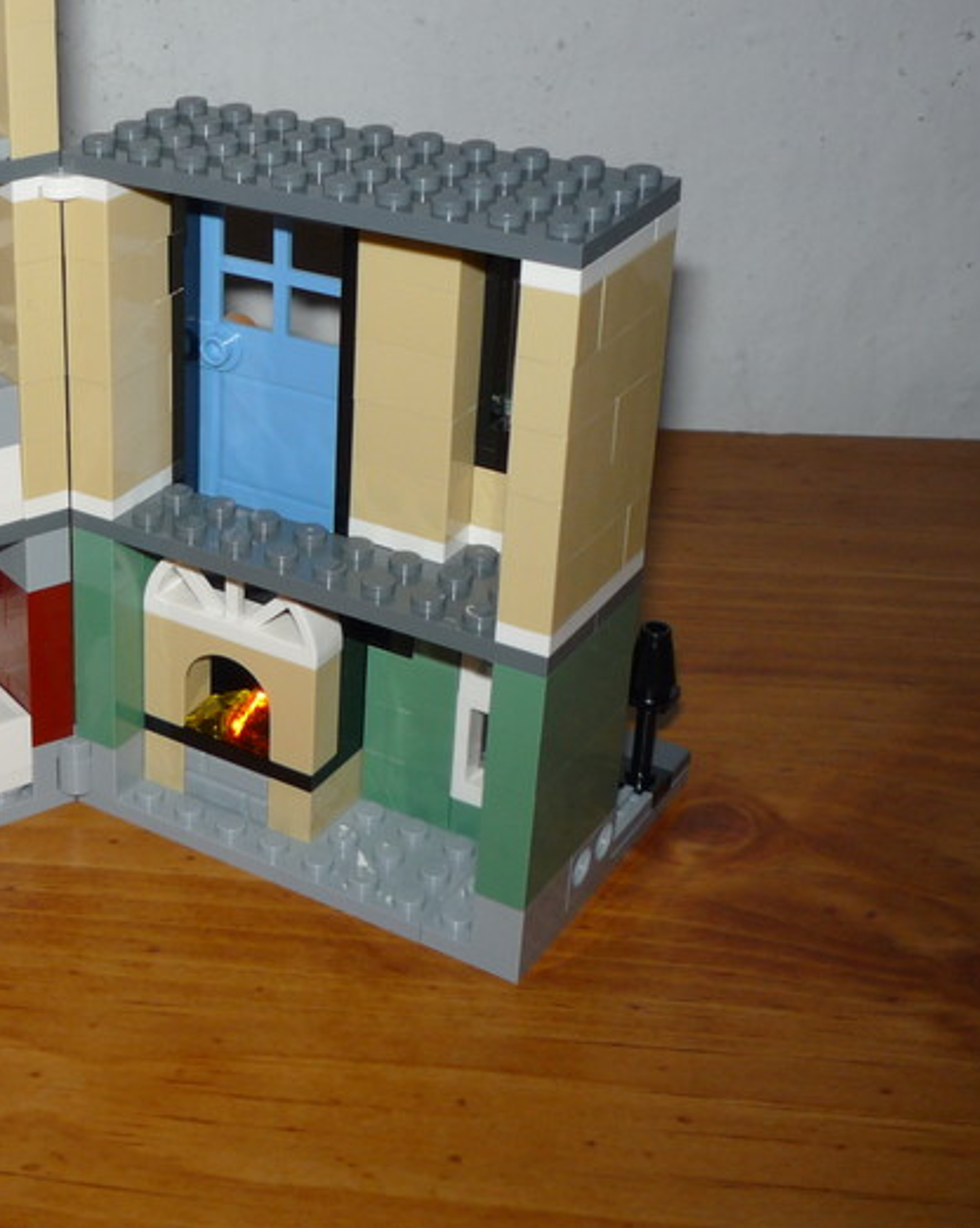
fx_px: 1960
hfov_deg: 26.4
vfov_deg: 34.5
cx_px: -24
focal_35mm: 54
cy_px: 435
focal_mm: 5.2
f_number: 4
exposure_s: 1/30
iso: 100
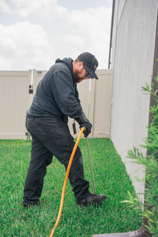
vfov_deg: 30.2
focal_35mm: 67
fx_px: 439
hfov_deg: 20.4
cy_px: 118
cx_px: 79
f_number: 4
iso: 100
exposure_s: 1/400
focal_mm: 66.7
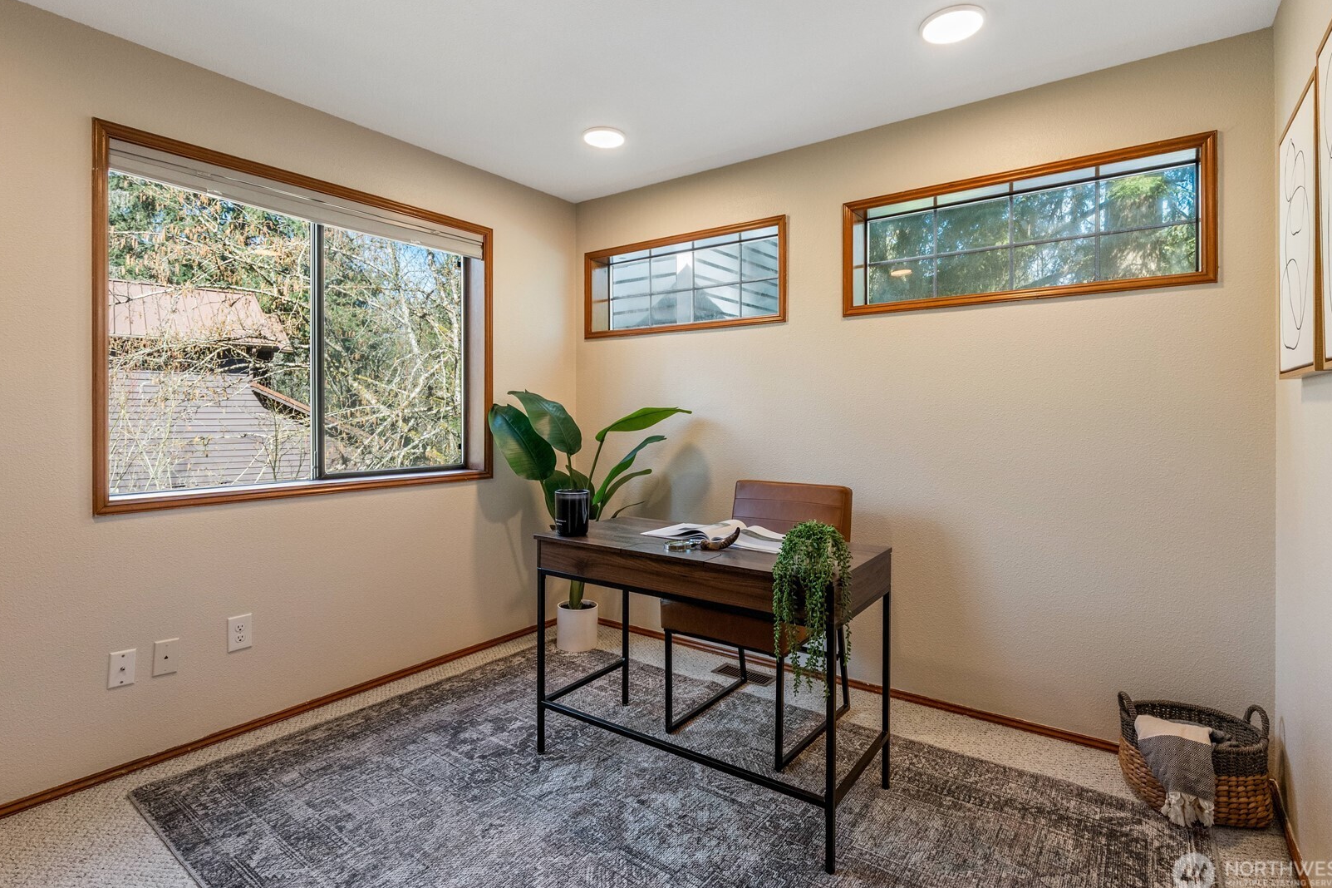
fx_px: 666
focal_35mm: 18
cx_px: 670
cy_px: 435
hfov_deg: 90.0
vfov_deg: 67.4
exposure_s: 1/60
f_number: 8
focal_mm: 17
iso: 2500
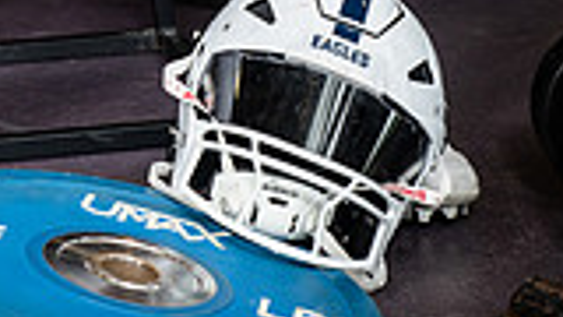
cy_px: -398
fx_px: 2105
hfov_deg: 15.1
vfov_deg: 8.0
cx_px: 63
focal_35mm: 141
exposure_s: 1/250
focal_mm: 48
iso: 500
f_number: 5.6
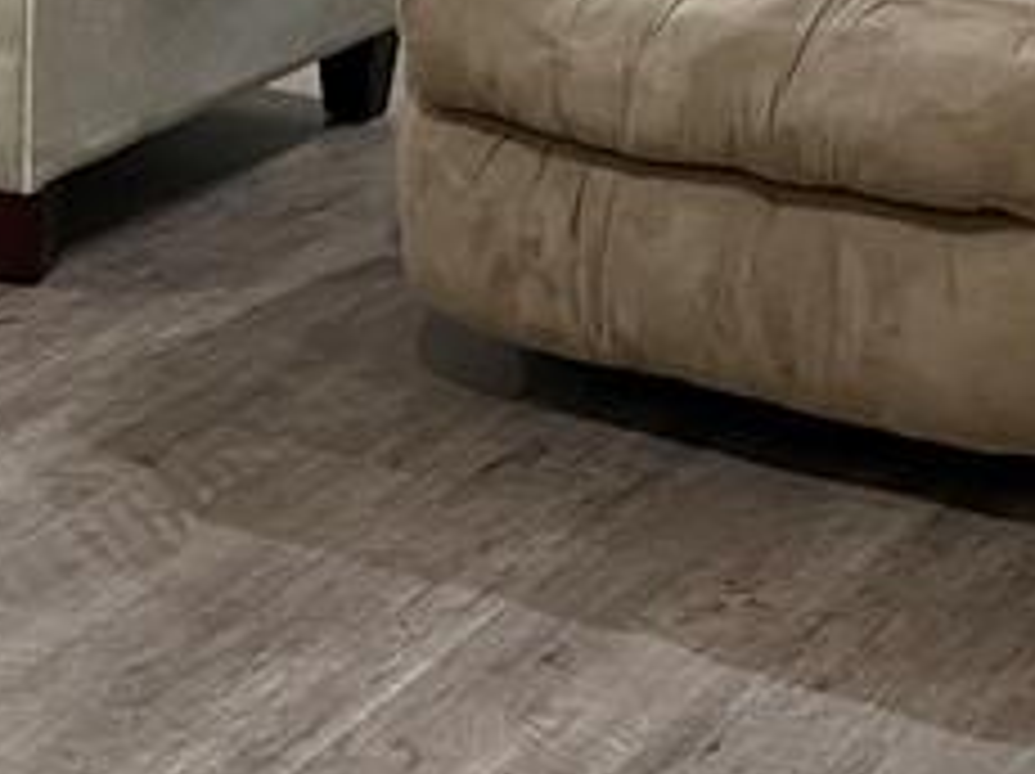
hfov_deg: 17.0
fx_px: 3465
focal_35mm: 116
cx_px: 360
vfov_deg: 12.3
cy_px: -288
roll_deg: -1.2
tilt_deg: -9.3
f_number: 1.6
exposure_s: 1/60
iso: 500
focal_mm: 4.2
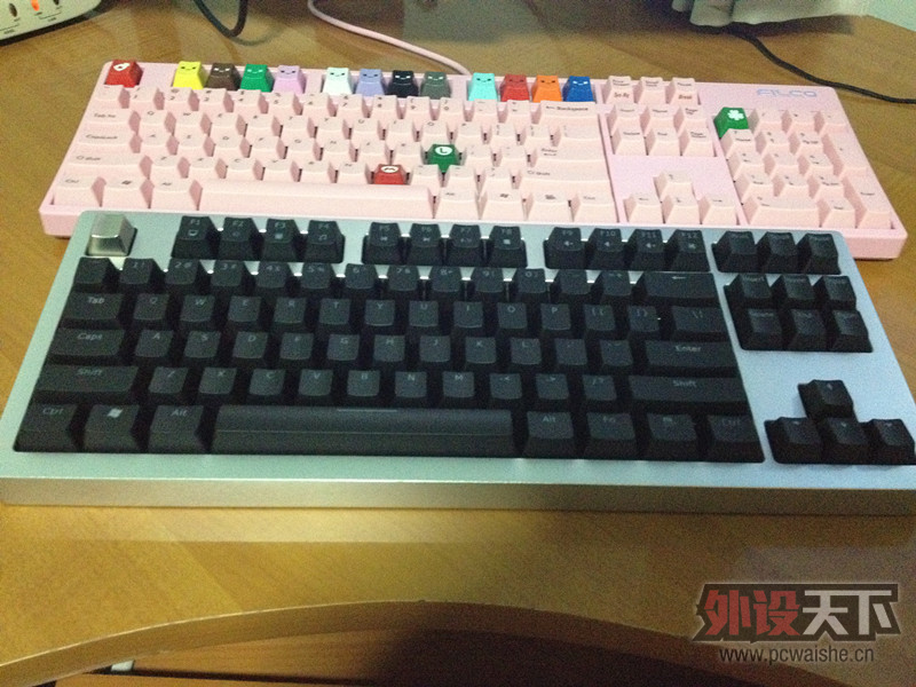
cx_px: 458
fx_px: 926
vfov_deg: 40.7
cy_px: 344
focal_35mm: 35
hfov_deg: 52.6
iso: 800
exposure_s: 1/17
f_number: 2.4
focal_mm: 4.28
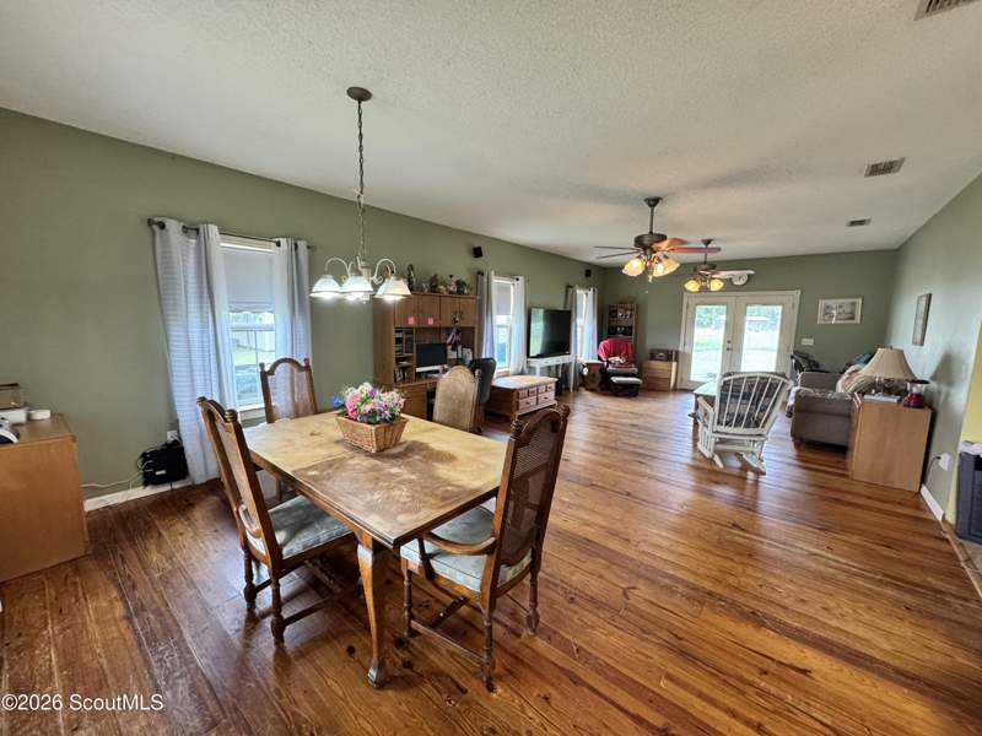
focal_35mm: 14
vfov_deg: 85.7
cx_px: 491
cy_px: 368
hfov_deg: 102.1
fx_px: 397
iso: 320
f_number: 2.2
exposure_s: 1/120
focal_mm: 2.22
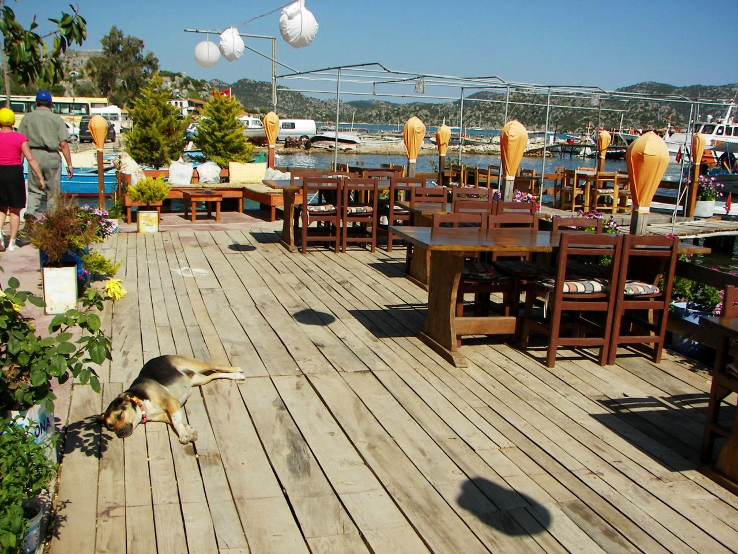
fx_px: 768
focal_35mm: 36
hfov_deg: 51.4
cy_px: 277
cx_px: 369
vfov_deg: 39.7
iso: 50
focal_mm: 6
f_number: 4
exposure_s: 1/800
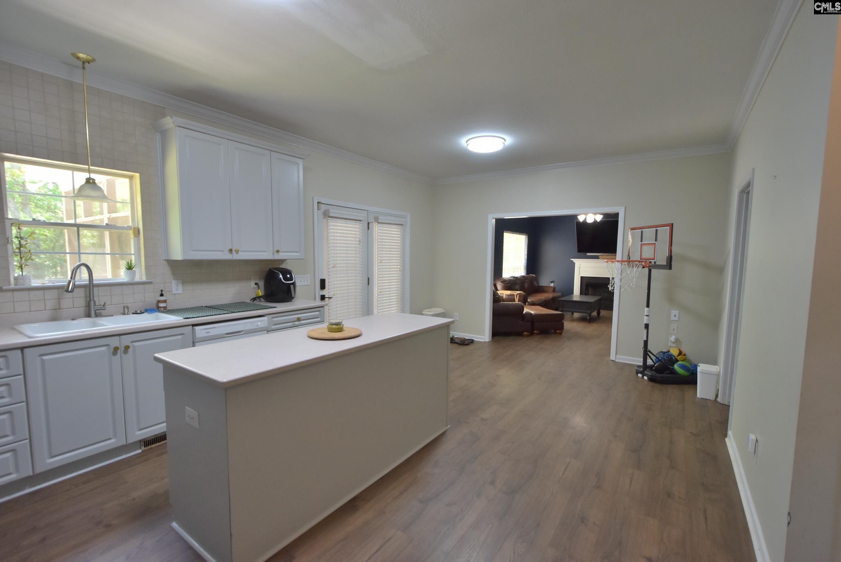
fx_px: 351
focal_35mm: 15
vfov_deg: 77.4
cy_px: 281
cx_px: 420
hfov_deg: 100.3
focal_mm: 10
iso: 500
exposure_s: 1/125
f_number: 3.5
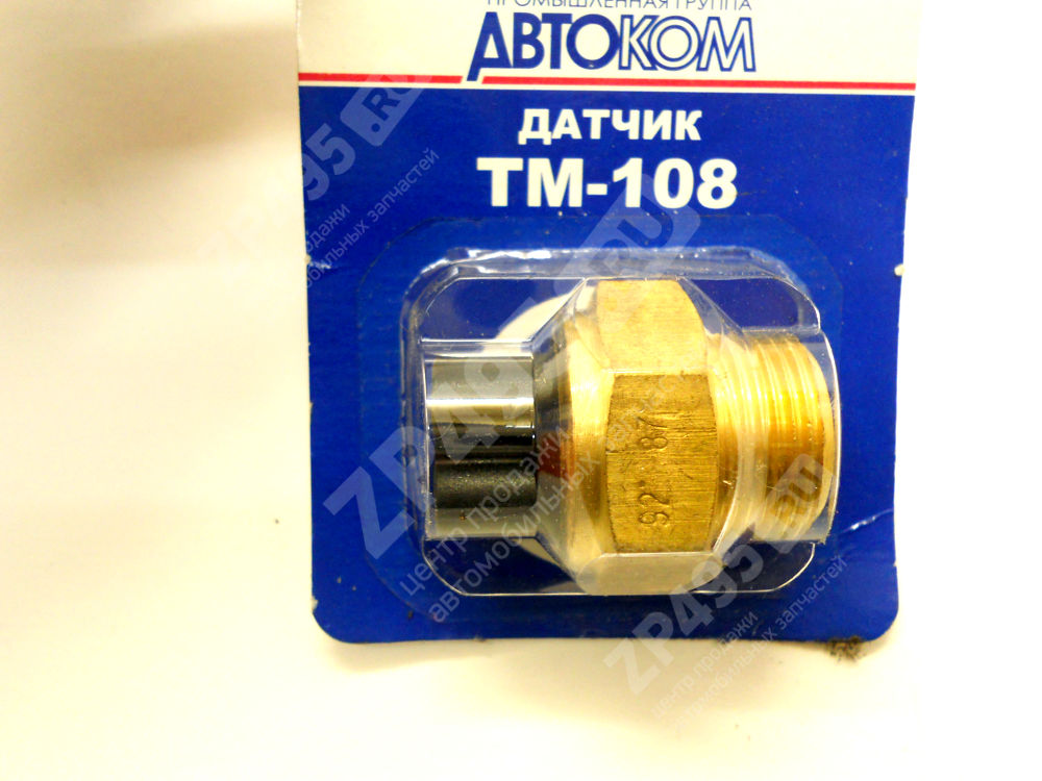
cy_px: 390
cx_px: 521
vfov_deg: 44.2
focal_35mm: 32
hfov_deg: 56.8
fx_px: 963
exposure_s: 1/30
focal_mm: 5.8
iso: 250
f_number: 3.5
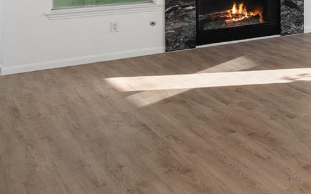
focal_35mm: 63
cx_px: 597
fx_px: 534
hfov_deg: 20.0
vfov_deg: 19.0
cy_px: -64
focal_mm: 16
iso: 250
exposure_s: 1/3
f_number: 10
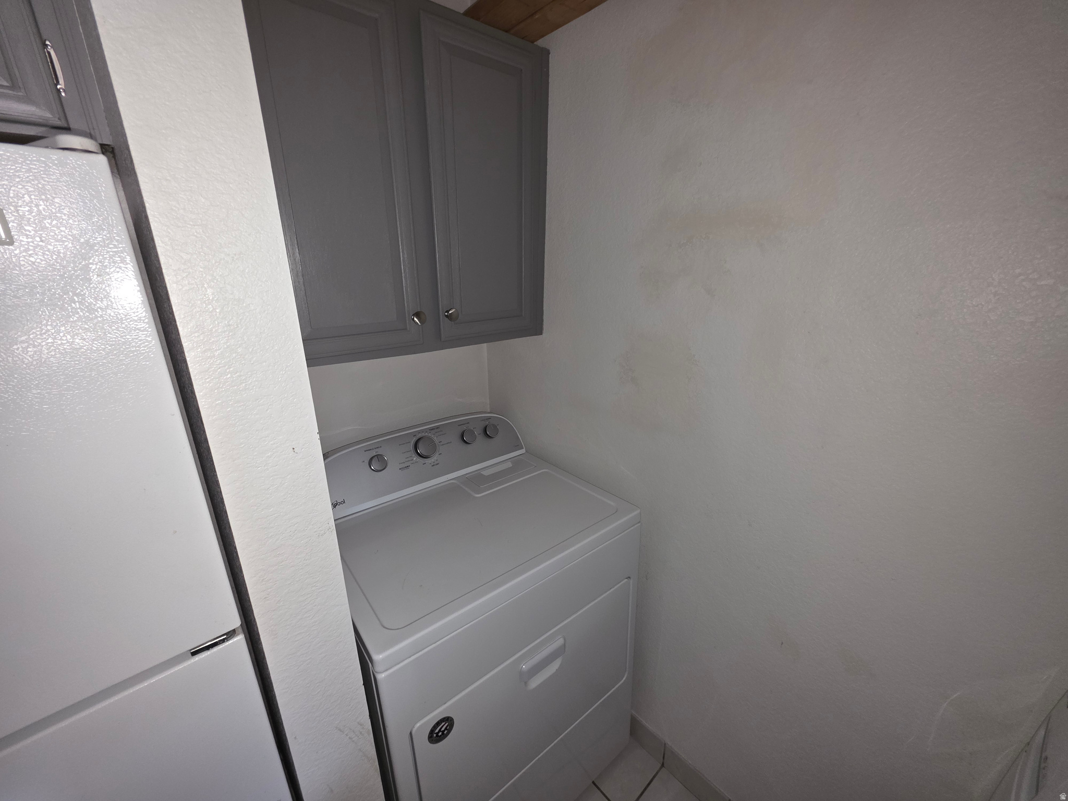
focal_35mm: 13
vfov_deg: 89.9
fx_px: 401
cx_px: 534
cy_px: 400
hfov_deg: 106.2
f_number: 1.9
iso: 1600
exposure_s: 1/12.8
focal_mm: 2.2
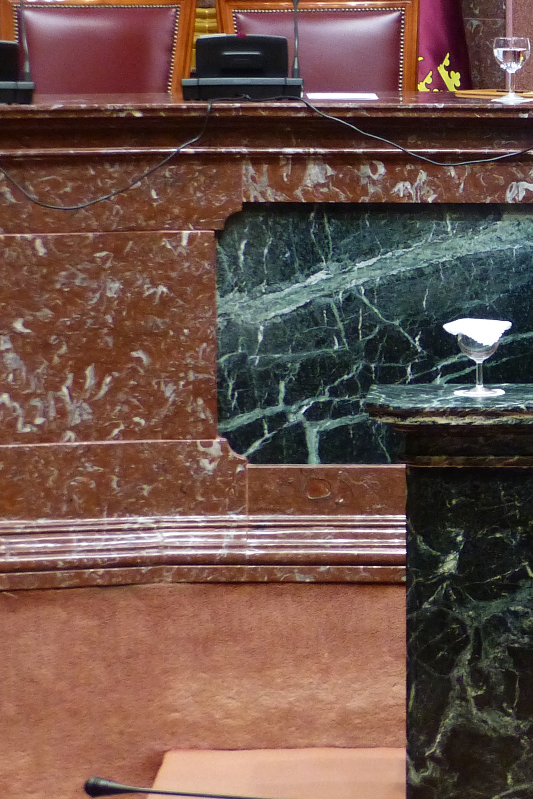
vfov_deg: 10.6
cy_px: 259
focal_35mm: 193
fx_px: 4286
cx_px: 730
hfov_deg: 7.0
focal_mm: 14.5
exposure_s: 1/20
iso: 400
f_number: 2.8
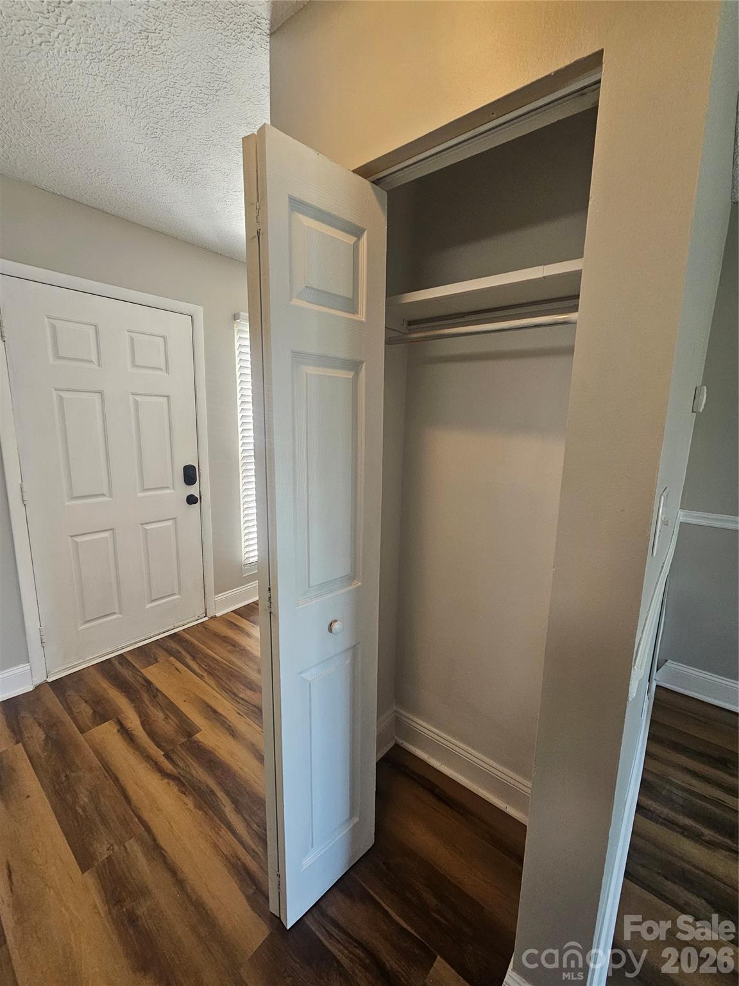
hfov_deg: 89.9
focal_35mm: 13
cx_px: 370
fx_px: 370
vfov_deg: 106.2
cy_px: 493
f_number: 2.2
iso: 200
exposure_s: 1/60
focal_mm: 2.2
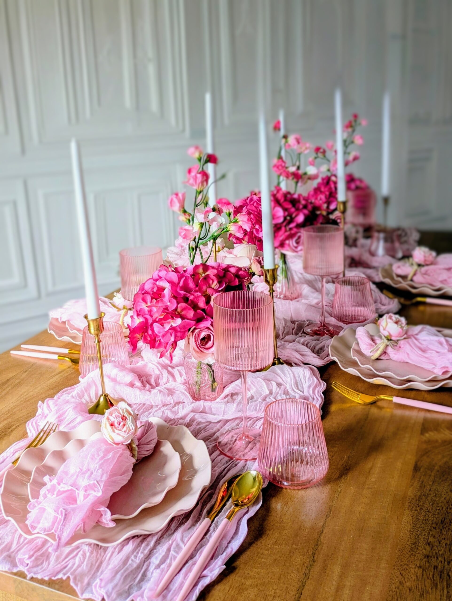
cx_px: 226
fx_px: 435
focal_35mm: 25
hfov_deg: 54.9
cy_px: 300
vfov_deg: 69.4
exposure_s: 1/120
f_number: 1.89
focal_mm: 5.43
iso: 42
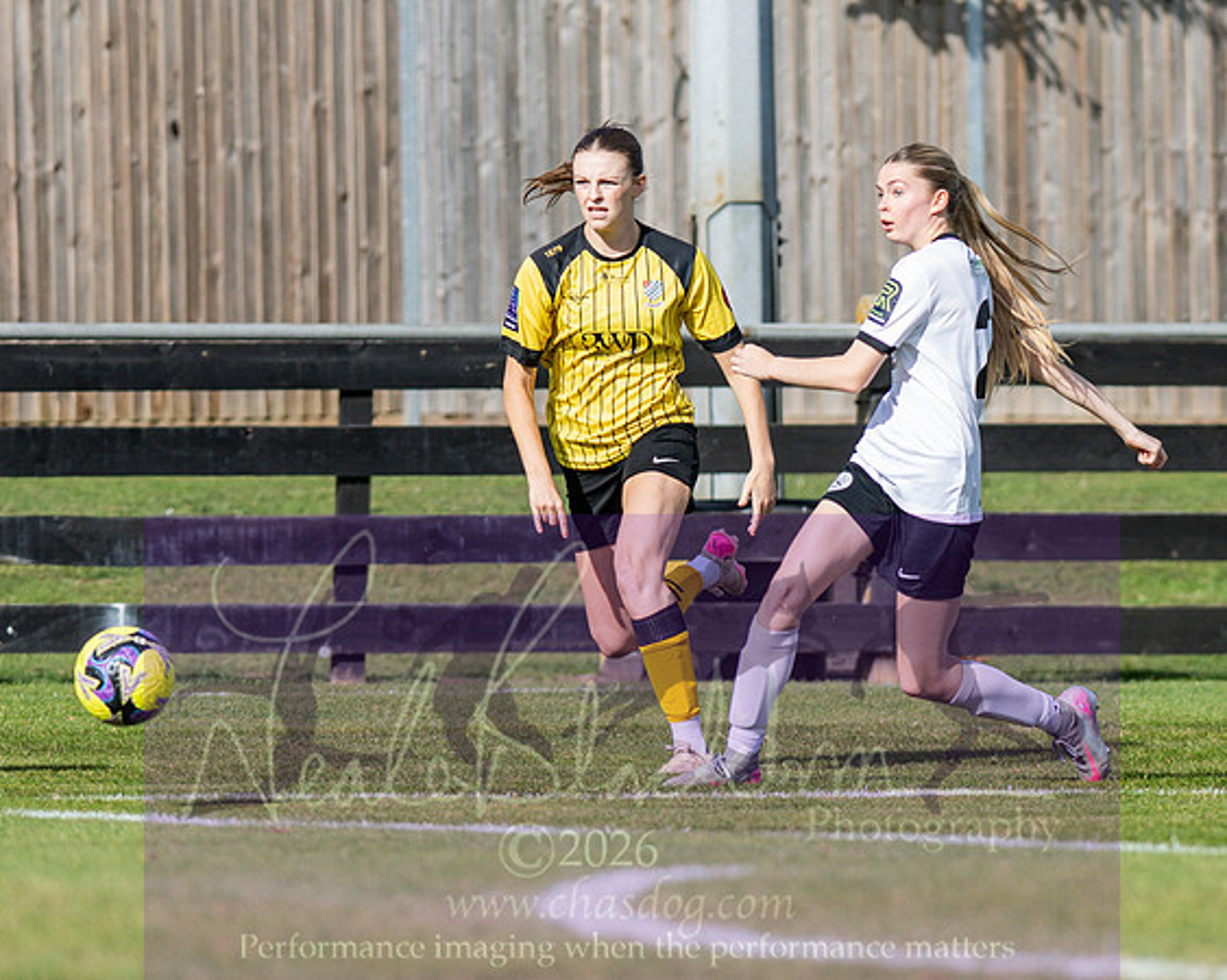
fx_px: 25647
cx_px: 490
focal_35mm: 706
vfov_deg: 2.2
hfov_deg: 2.7
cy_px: 434
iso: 200
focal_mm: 300
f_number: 4
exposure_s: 1/2000
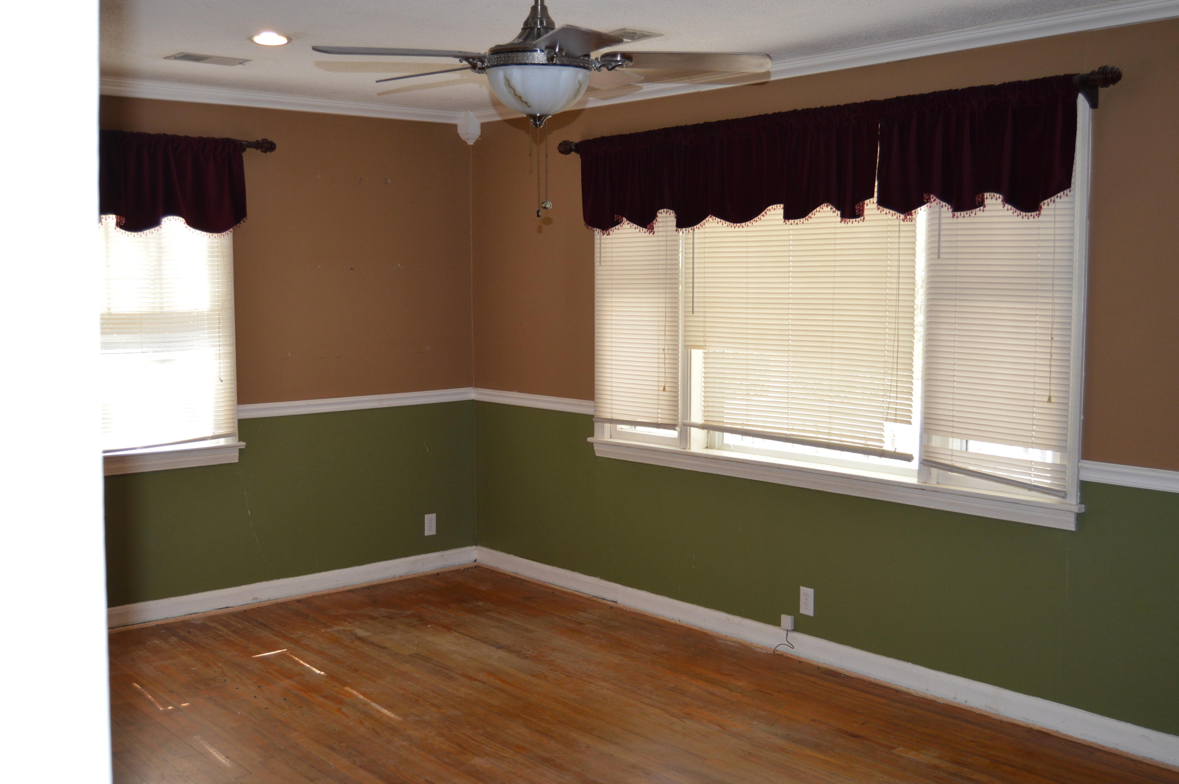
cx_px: 590
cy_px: 392
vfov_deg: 36.8
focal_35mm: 36
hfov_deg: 53.2
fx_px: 1178
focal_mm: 24
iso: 400
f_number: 4
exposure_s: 1/60
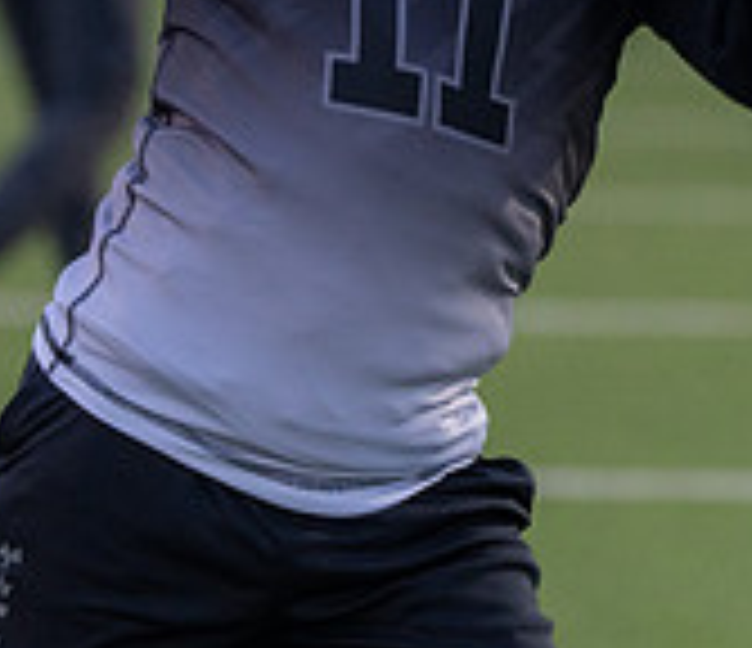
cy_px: -142
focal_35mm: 493
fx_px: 11313
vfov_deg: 3.3
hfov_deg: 3.8
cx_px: 5
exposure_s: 1/1000
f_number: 2.8
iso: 1000
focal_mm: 106
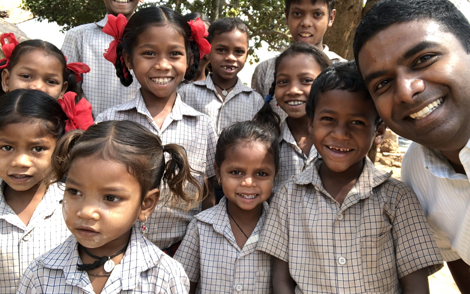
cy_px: 134
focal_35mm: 34
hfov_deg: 56.7
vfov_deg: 37.2
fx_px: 436
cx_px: 235
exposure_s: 1/100
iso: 25
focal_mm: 2.87
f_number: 2.2
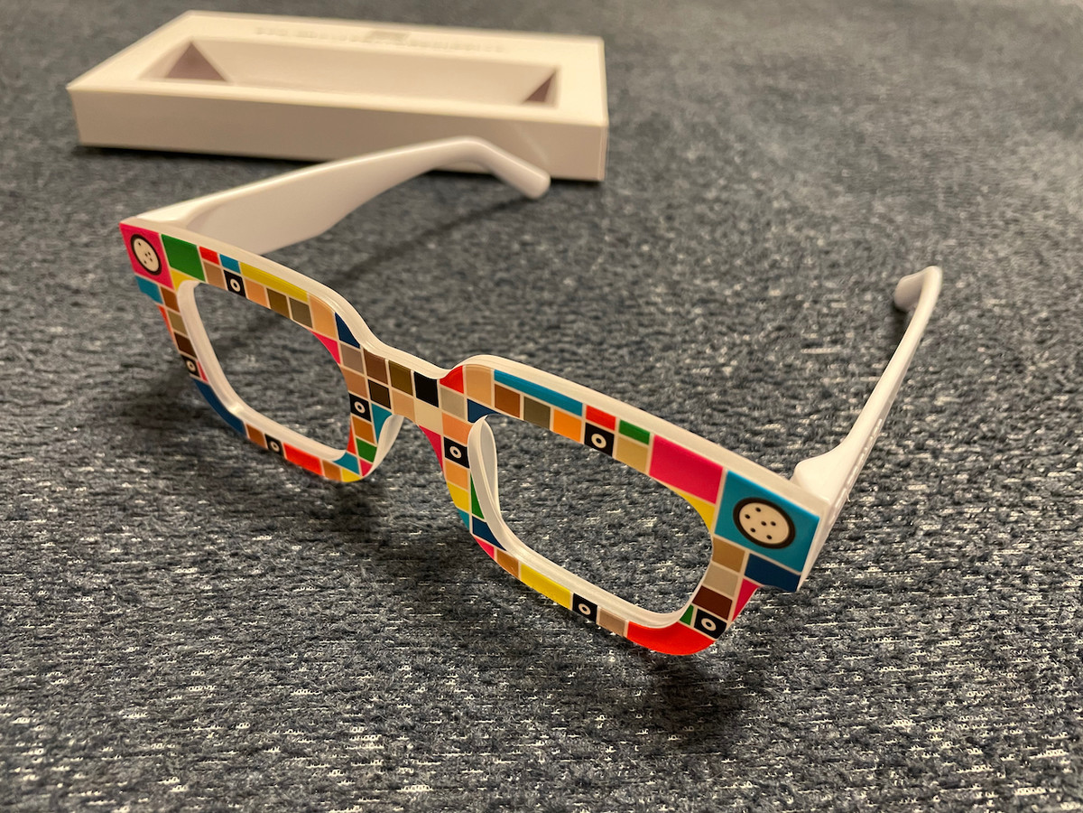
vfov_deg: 53.1
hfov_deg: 67.3
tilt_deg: -37.7
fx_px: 813
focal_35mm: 26
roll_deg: -0.9
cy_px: 406
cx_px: 542
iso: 500
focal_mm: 4.2
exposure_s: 1/50
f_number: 1.6
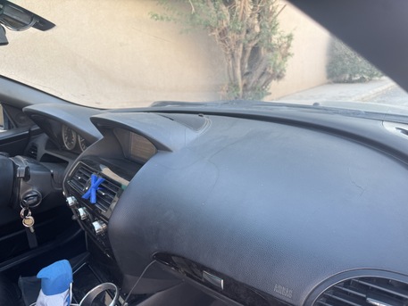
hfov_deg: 71.6
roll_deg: +3.5
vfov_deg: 56.8
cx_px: 204
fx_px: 283
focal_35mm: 24
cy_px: 153
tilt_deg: -17.5
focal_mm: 6.76
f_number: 1.78
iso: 125
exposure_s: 1/120
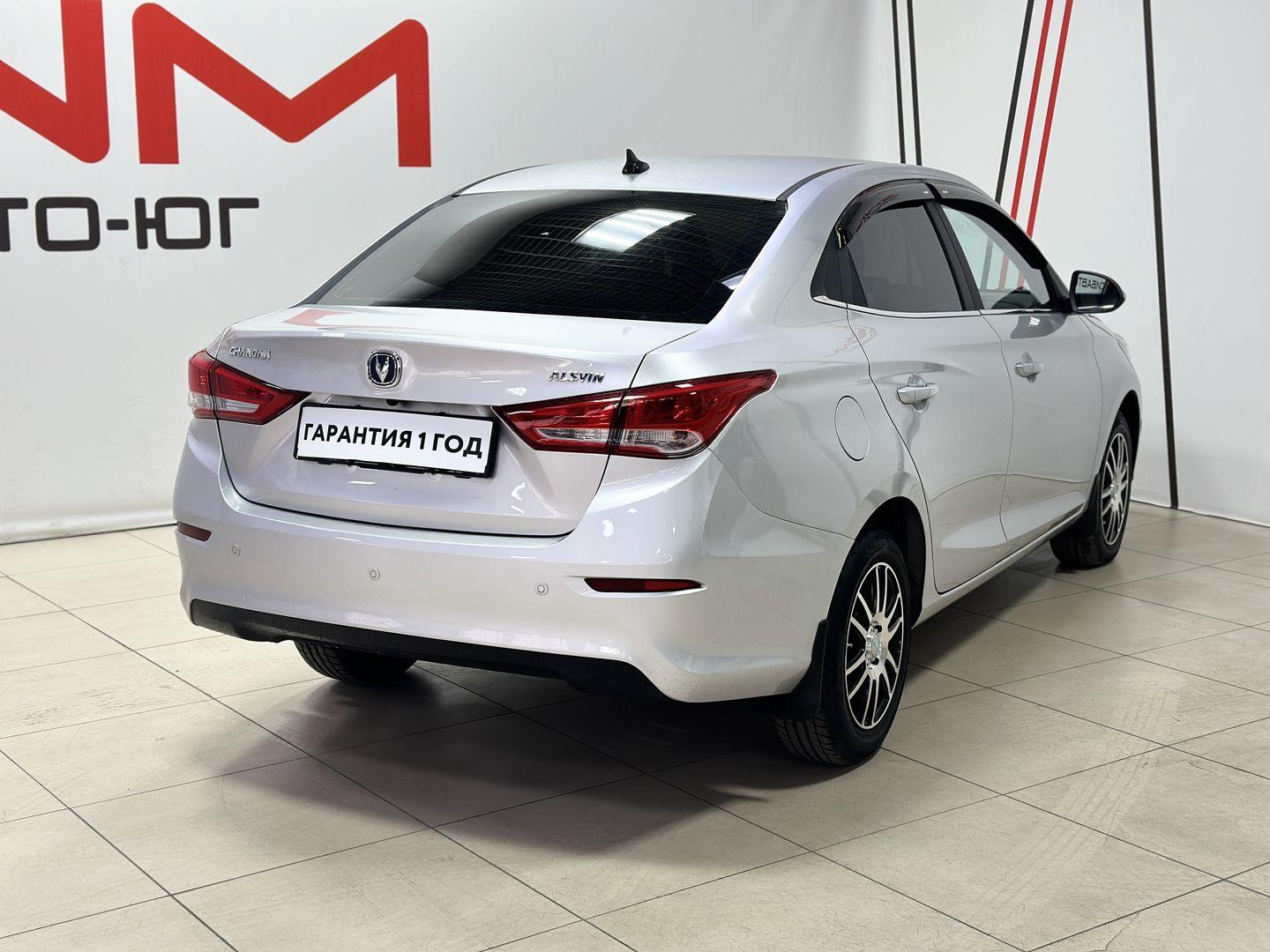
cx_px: 635
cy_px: 476
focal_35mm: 48
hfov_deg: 39.7
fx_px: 1761
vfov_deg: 30.3
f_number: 1.78
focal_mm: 6.86
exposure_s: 1/100
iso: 80
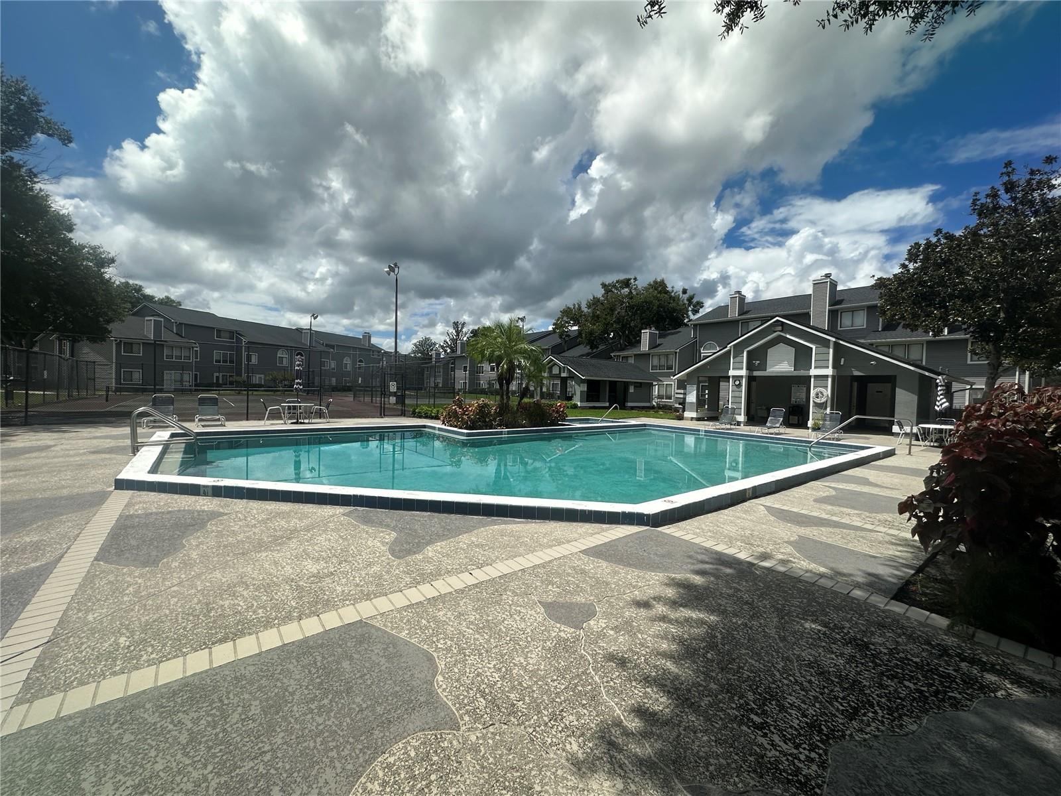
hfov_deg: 102.1
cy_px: 398
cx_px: 530
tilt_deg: -0.5
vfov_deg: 85.7
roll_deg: -2.5
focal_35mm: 14
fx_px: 429
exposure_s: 1/3731
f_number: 2.2
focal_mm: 2.22
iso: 50
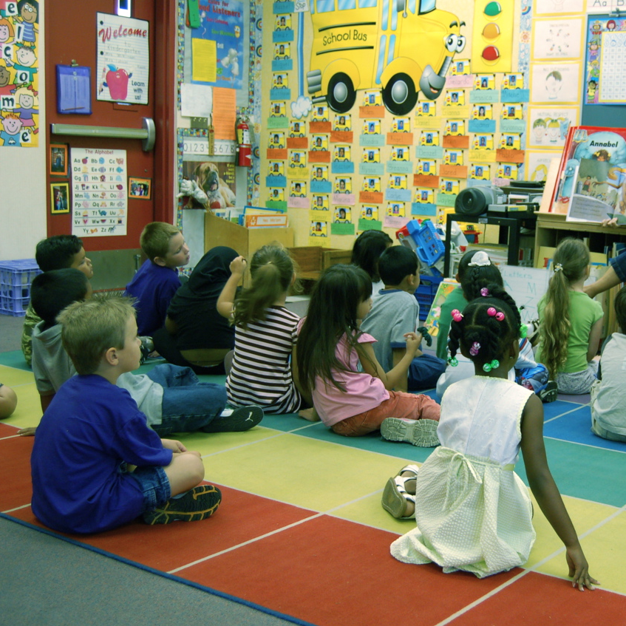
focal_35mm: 50
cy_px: 312
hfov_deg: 33.4
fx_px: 1023
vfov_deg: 34.0
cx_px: 462
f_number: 4
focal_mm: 26
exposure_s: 1/50
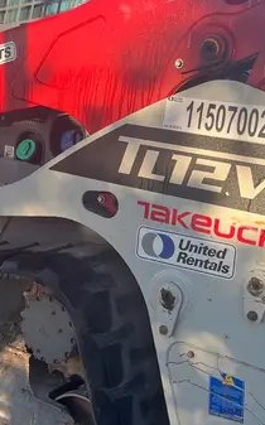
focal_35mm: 60
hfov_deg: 21.5
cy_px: 199
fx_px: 695
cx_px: 100
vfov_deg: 34.0
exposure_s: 1/935
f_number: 1.6
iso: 50
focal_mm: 5.1
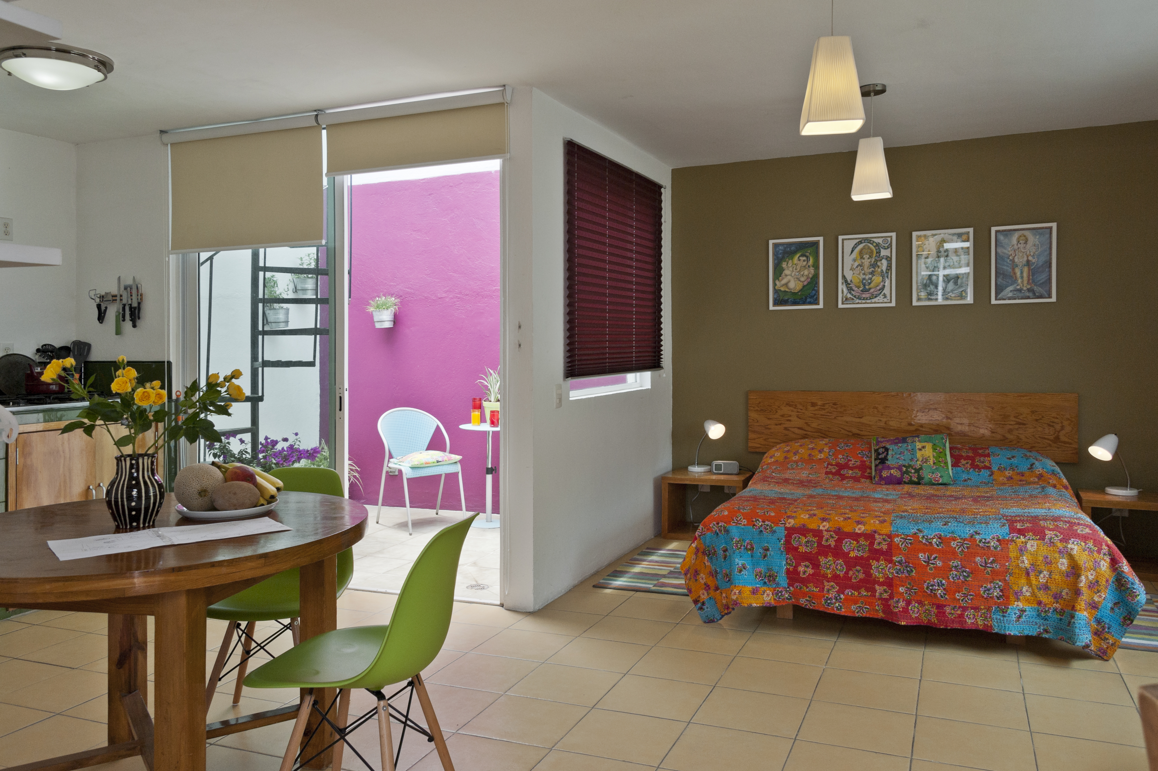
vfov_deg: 46.3
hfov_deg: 65.5
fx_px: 900
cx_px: 579
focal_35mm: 28
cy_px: 386
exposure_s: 1/200
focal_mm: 28
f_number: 8
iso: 400
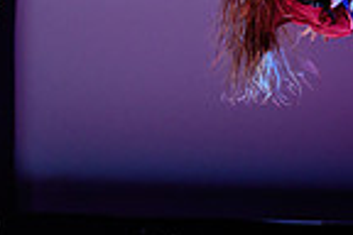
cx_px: 306
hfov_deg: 10.1
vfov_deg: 6.7
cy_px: -62
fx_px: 1981
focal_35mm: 202
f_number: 1.2
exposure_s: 1/250
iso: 800
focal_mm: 50
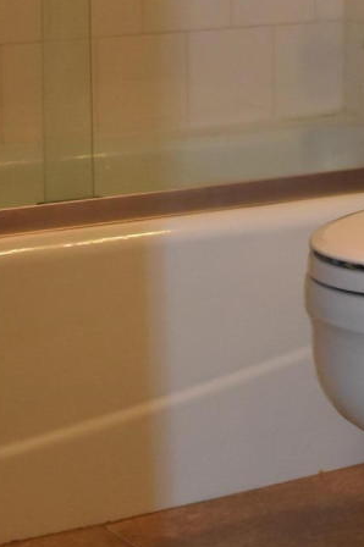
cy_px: -122
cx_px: 663
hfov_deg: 9.7
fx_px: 2035
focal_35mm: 134
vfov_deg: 14.8
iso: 800
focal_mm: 20
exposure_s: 1/125
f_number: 3.5
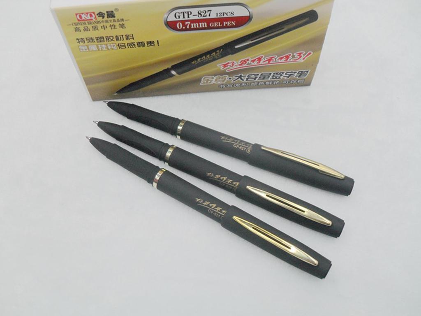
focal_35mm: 35
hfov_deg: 52.6
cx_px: 210
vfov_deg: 40.7
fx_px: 426
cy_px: 158
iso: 100
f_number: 2.8
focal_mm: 6.2
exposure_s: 1/45
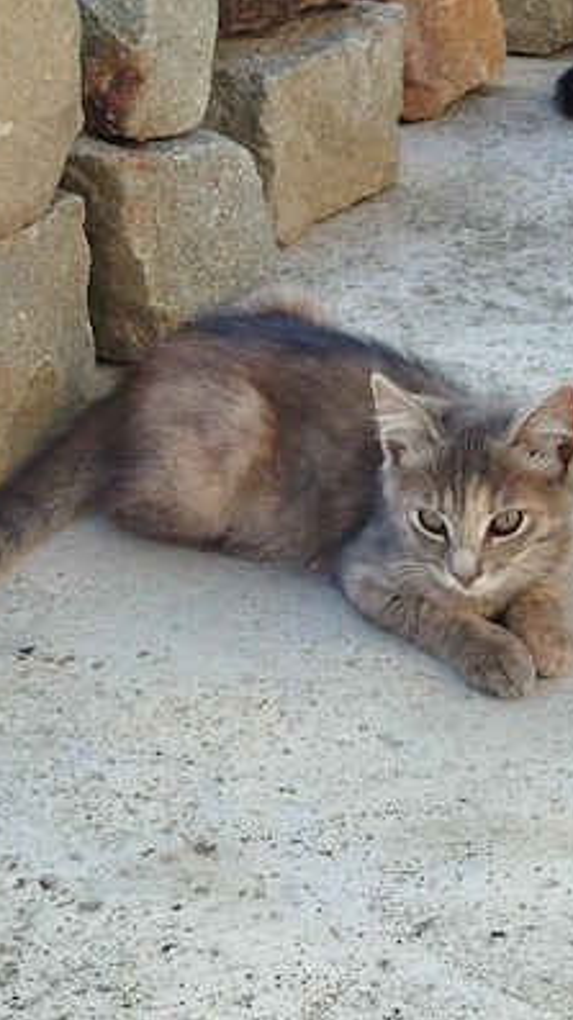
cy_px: 511
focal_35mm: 79
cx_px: 357
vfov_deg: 26.9
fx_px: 2136
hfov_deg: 15.3
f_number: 1.7
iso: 50
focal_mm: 5.31
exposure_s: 1/150
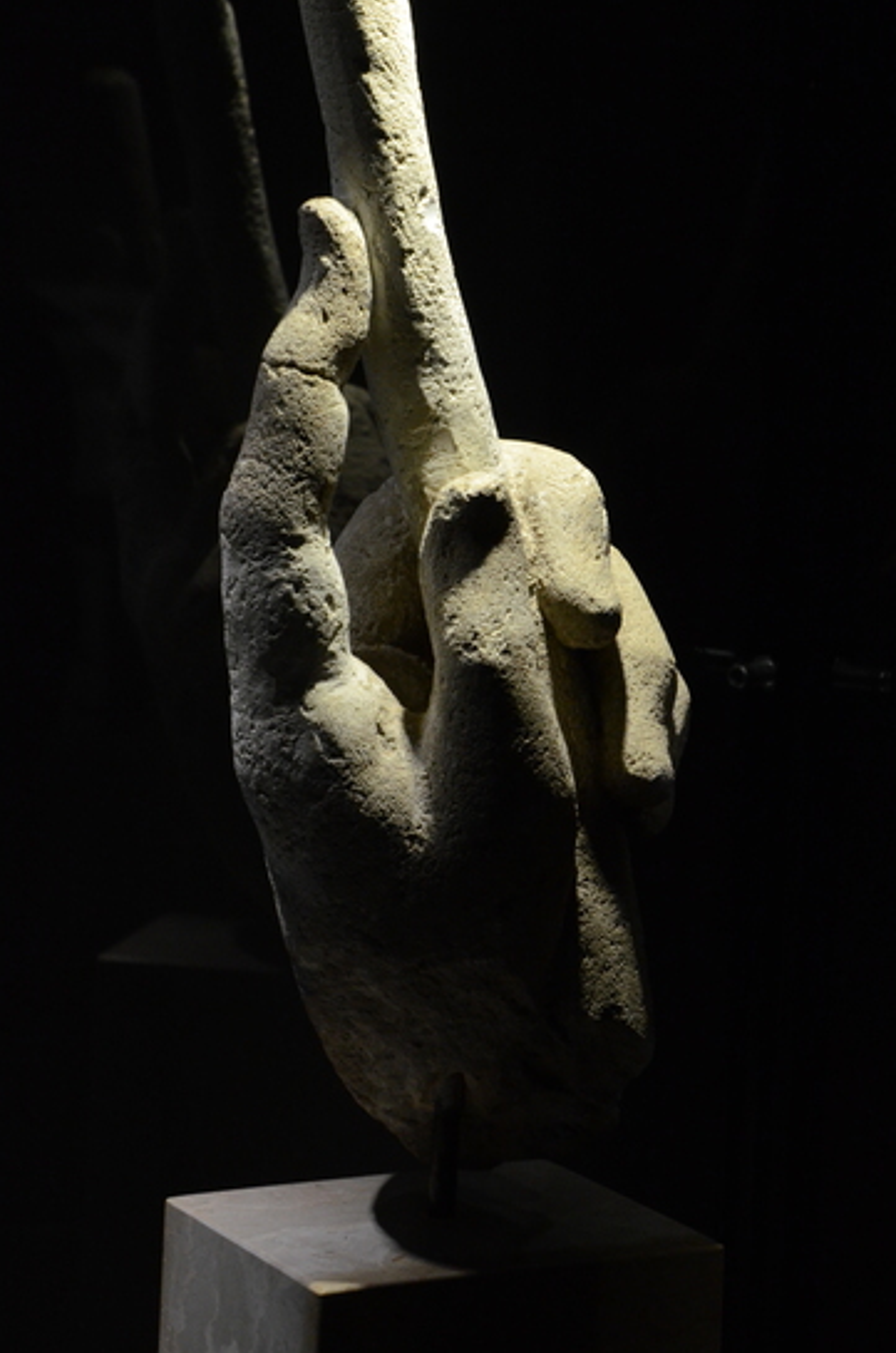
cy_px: 613
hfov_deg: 14.3
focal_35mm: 95
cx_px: 457
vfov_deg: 21.5
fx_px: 3562
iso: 2500
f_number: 9
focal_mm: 52
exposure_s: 1/320
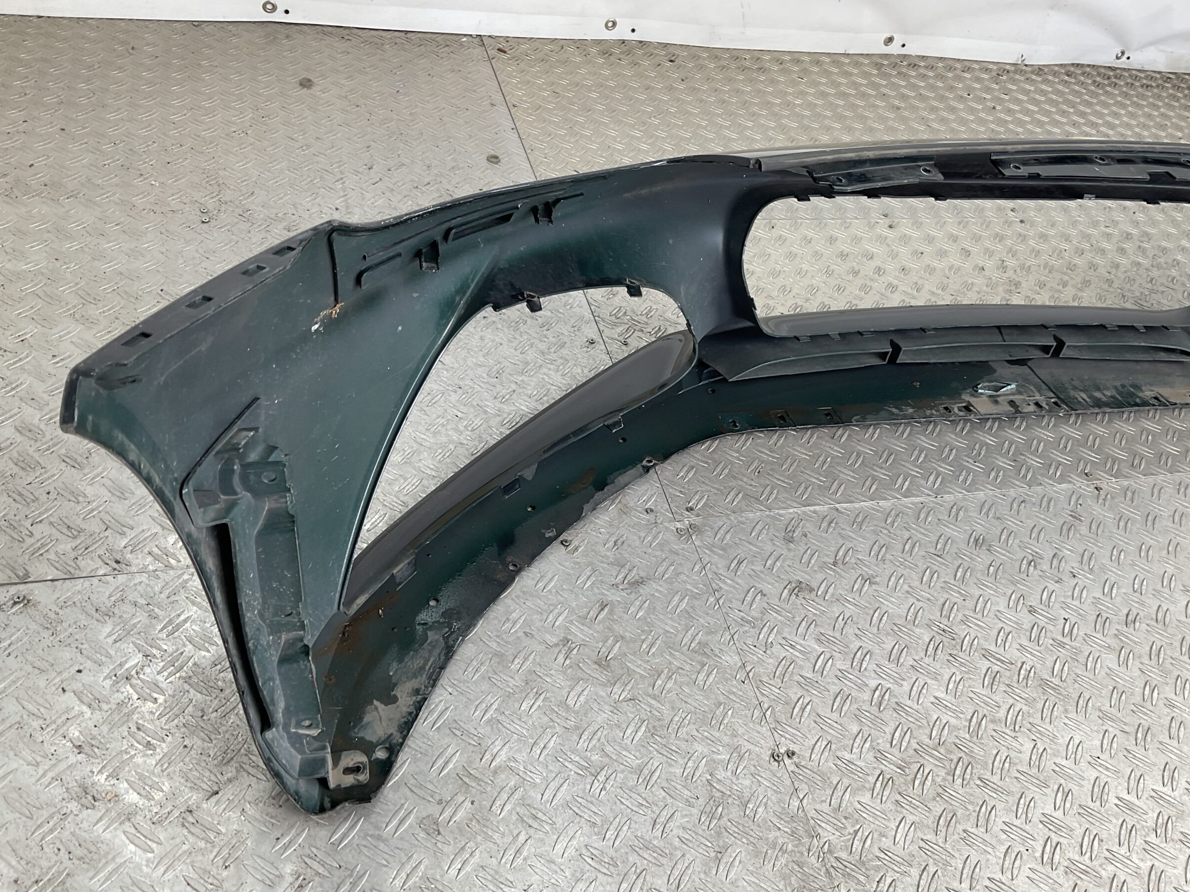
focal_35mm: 31
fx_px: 1066
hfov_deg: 58.3
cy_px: 436
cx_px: 634
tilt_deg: -42.1
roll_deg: -16.7
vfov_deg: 45.4
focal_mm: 3
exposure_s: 1/100
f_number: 1.8
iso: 20
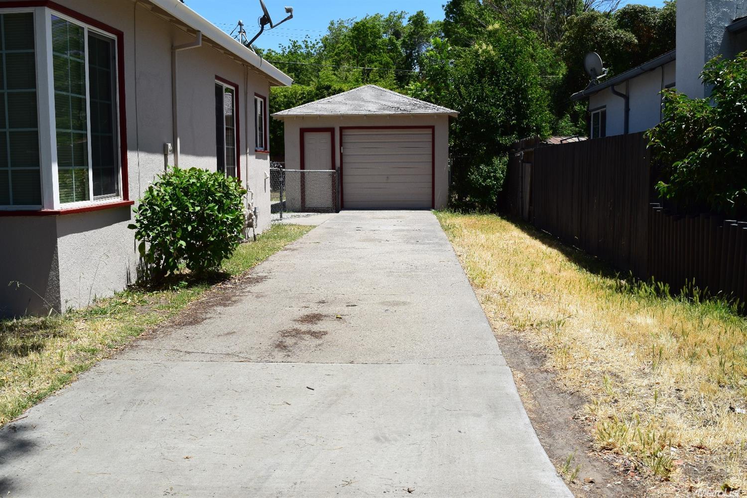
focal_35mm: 36
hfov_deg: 53.1
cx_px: 374
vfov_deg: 36.9
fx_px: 747
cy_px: 249
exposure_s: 1/500
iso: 320
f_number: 11
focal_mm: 24
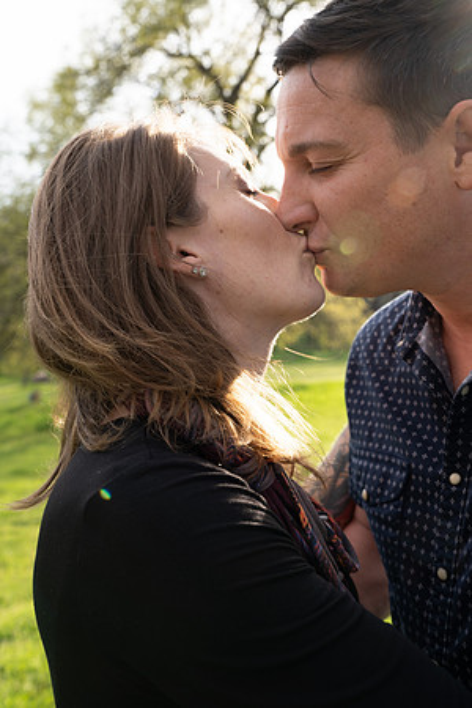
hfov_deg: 33.4
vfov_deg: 48.5
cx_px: 236
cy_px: 354
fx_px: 787
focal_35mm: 40
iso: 100
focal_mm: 40
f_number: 6.3
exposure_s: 1/125
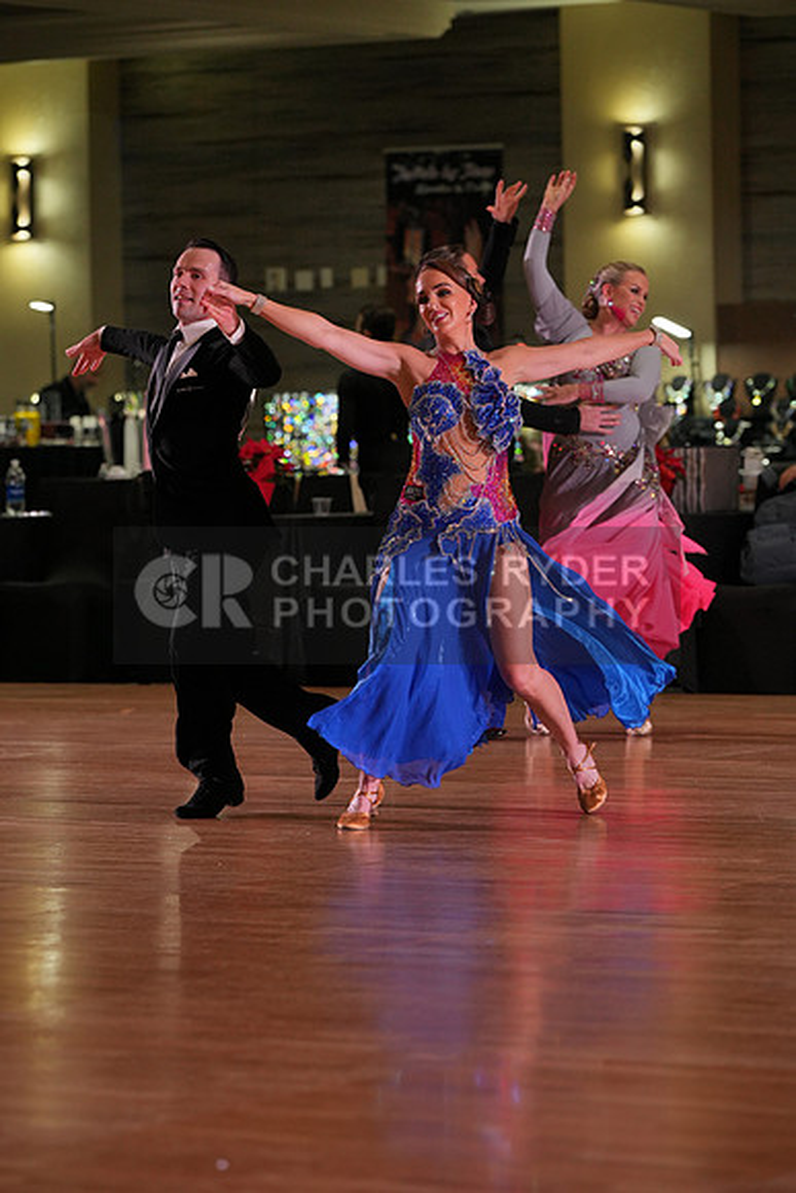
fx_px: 4806
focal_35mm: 145
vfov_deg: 14.2
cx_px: 398
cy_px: 596
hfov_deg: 9.5
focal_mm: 145
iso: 1250
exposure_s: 1/500
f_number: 4
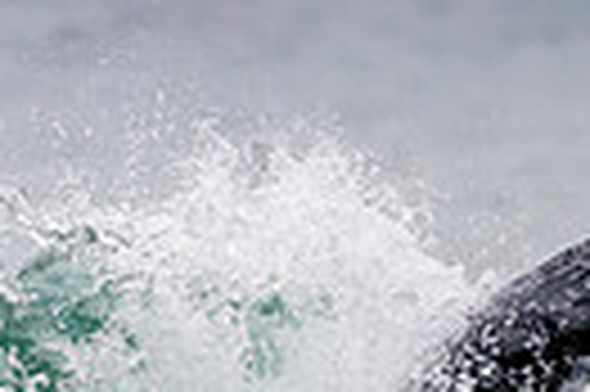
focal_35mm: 2717
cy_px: 558
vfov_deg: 0.5
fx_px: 44473
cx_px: 471
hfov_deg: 0.8
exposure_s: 1/800
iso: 450
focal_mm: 500
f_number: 5.6
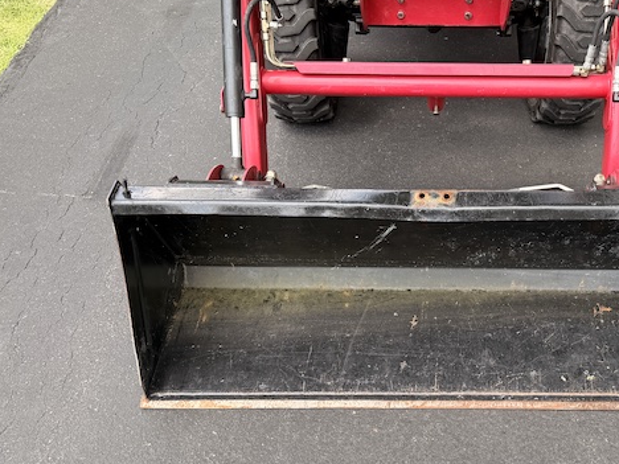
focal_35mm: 41
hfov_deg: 44.5
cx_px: 448
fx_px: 733
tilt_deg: -47.7
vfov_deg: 34.6
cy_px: 334
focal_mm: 6.76
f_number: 1.78
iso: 80
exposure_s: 1/547
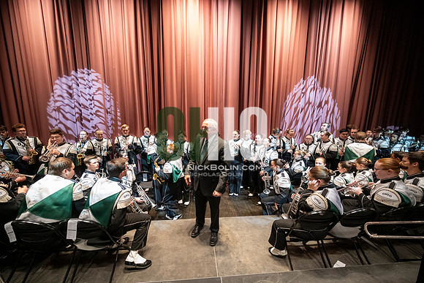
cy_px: 142
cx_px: 212
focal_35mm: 14
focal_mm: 14
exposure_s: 1/500
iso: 4000
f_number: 4
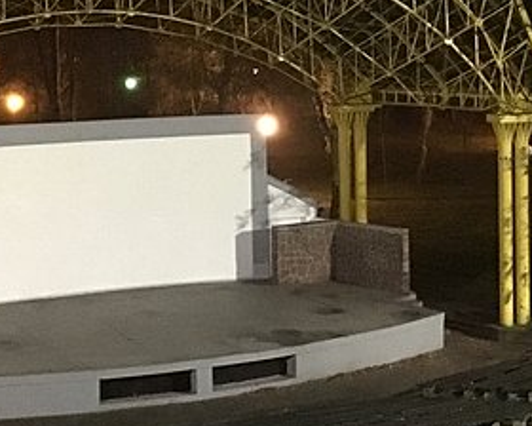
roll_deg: +1.0
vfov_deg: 16.8
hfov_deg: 21.0
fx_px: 1433
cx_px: 283
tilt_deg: -3.3
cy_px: 90
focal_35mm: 91
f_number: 2.2
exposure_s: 1/17
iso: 2000
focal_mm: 4.15
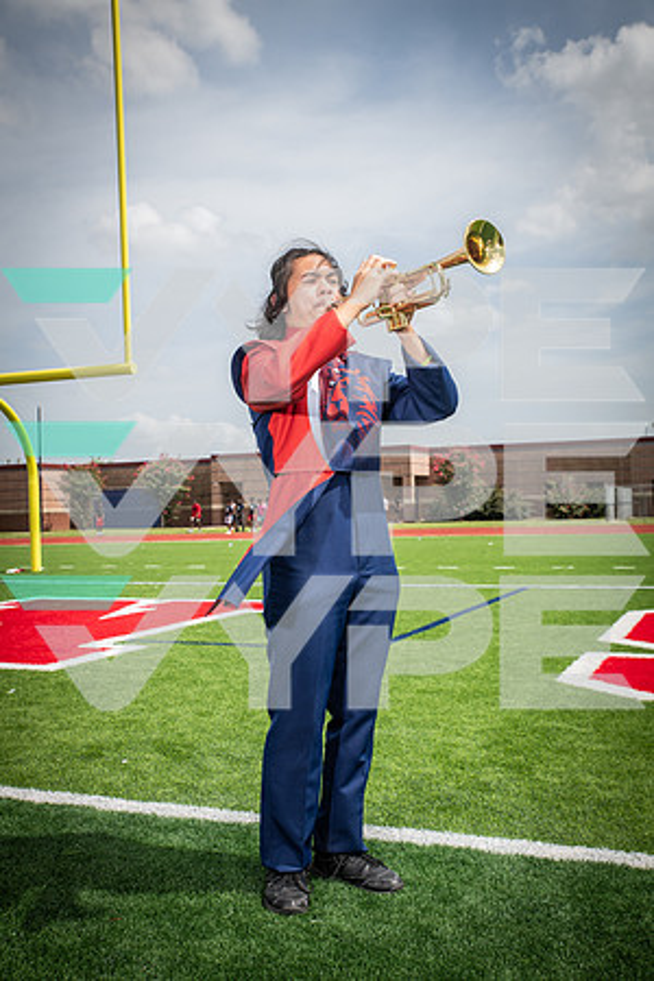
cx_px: 327
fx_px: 1035
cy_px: 490
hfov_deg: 35.1
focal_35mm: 38
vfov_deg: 50.7
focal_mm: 38
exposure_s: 1/400
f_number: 7.1
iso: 125
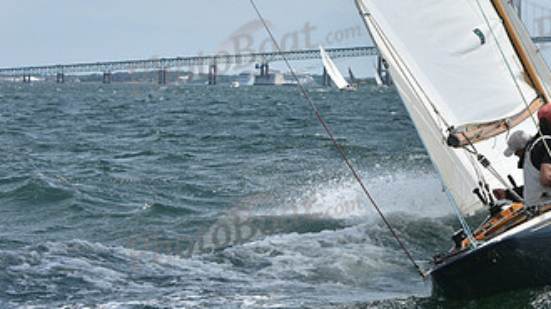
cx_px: 449
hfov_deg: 16.5
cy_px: 118
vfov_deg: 9.4
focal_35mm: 129
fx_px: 1883
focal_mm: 70
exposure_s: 1/1250
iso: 250
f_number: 8
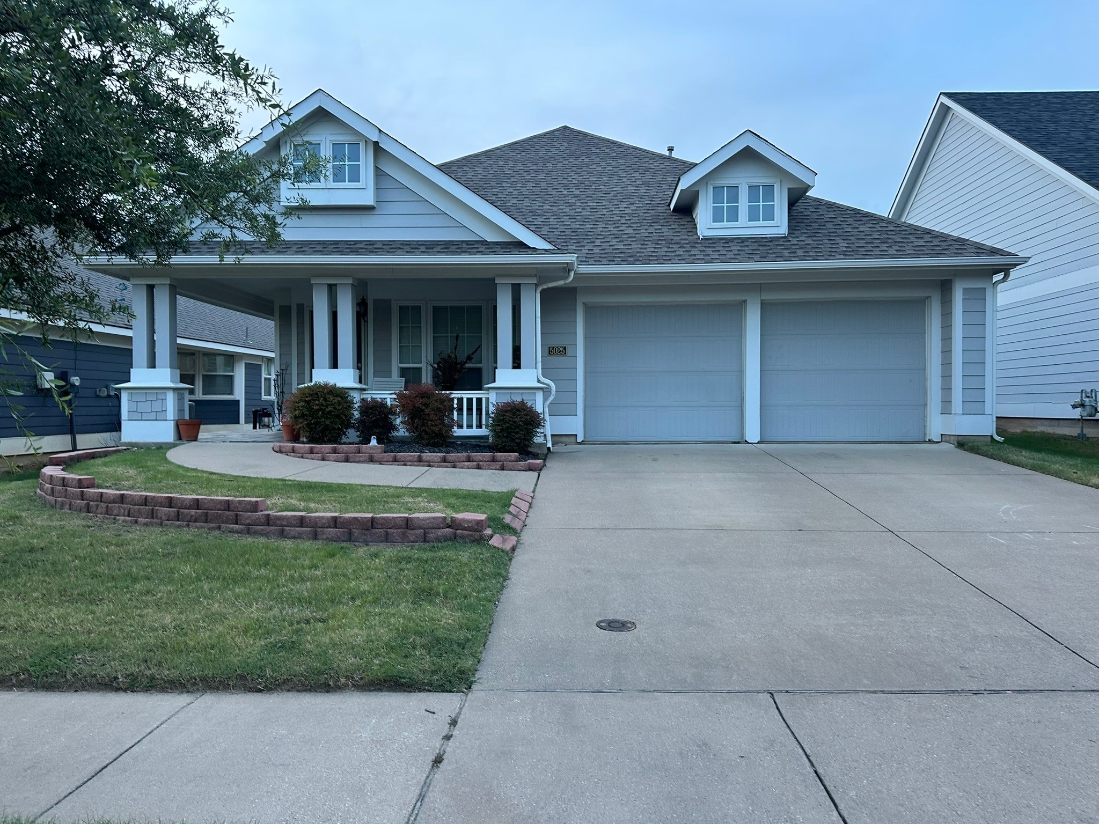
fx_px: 762
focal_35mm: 24
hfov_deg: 71.6
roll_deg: +0.7
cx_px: 550
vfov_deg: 56.8
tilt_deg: +0.7
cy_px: 412
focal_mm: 6.86
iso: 160
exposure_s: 1/60
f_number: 1.78
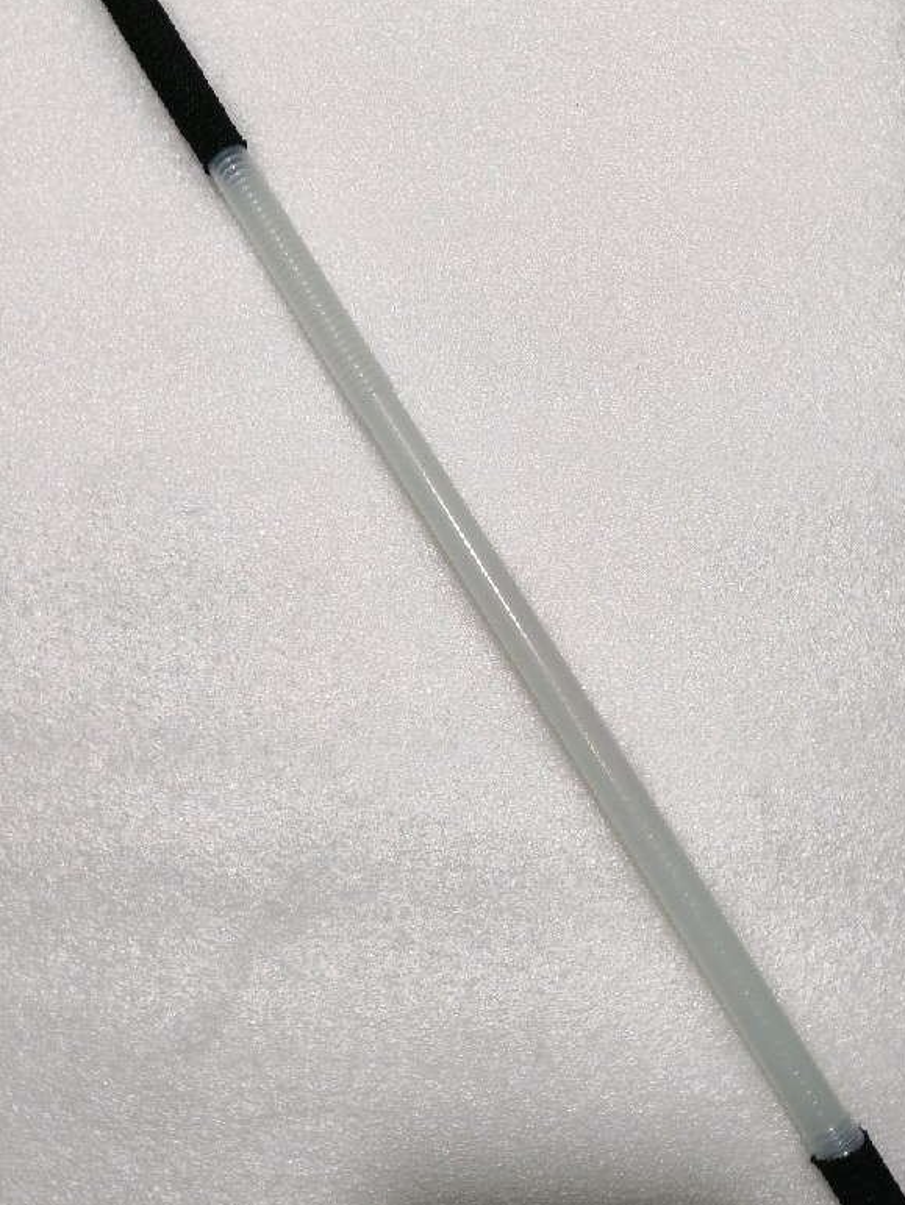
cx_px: 456
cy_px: 591
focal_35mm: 28
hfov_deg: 49.8
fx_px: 975
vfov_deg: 63.4
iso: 160
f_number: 1.8
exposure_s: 1/33.3
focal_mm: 3.98
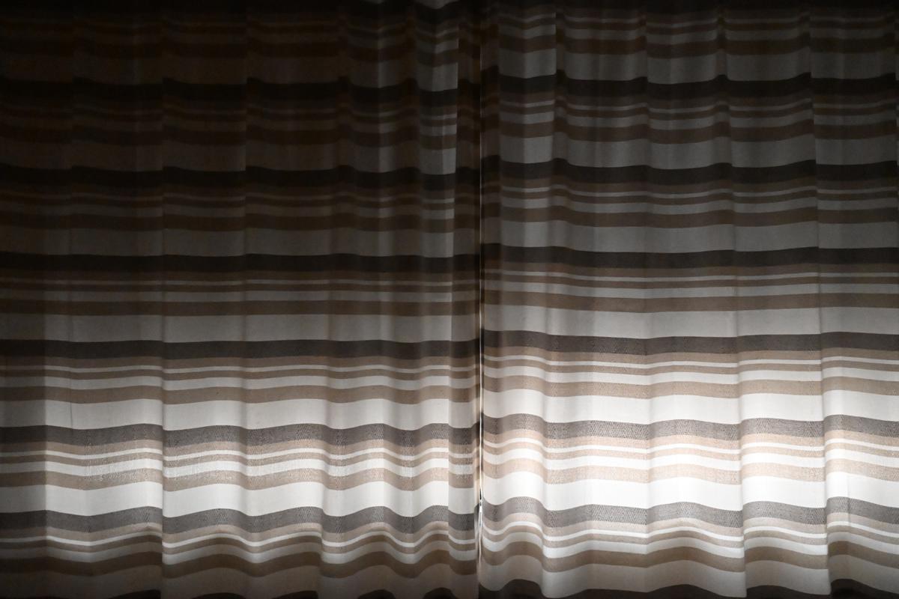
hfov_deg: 54.4
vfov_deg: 37.9
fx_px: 874
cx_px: 450
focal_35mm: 35
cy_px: 300
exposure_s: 1/100
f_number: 2.8
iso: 25600
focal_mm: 35
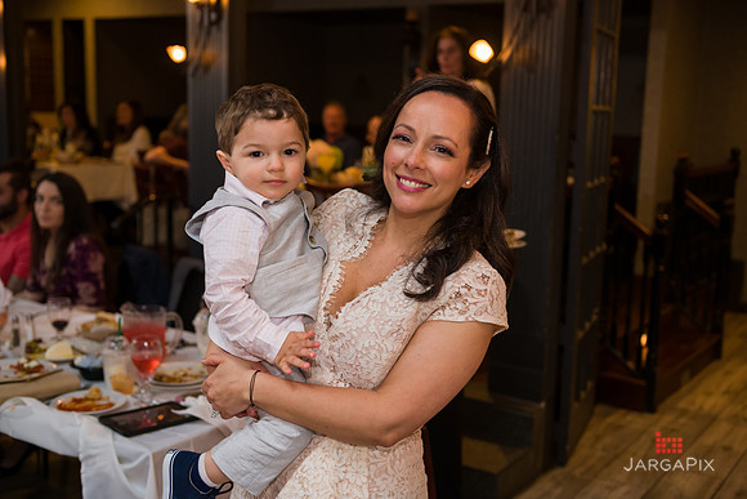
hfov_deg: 44.5
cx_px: 374
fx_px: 913
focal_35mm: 44
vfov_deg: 30.5
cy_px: 250
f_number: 3.2
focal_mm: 44
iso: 1000
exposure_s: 1/125
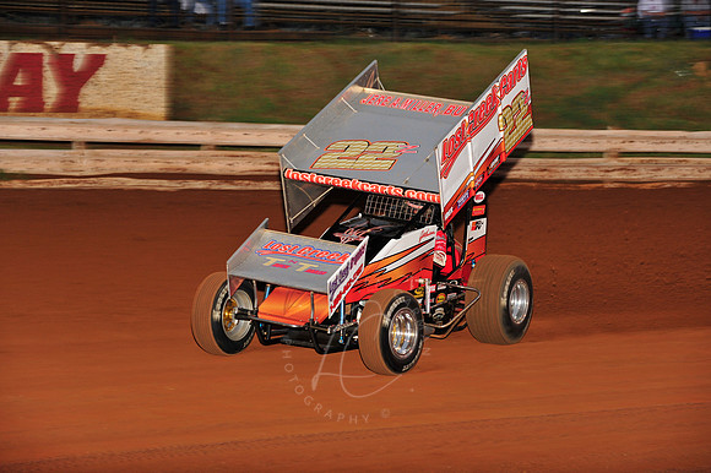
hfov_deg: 17.1
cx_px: 356
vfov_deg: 11.4
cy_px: 236
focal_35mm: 120
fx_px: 2369
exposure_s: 1/320
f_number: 5.6
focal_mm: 120
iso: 800
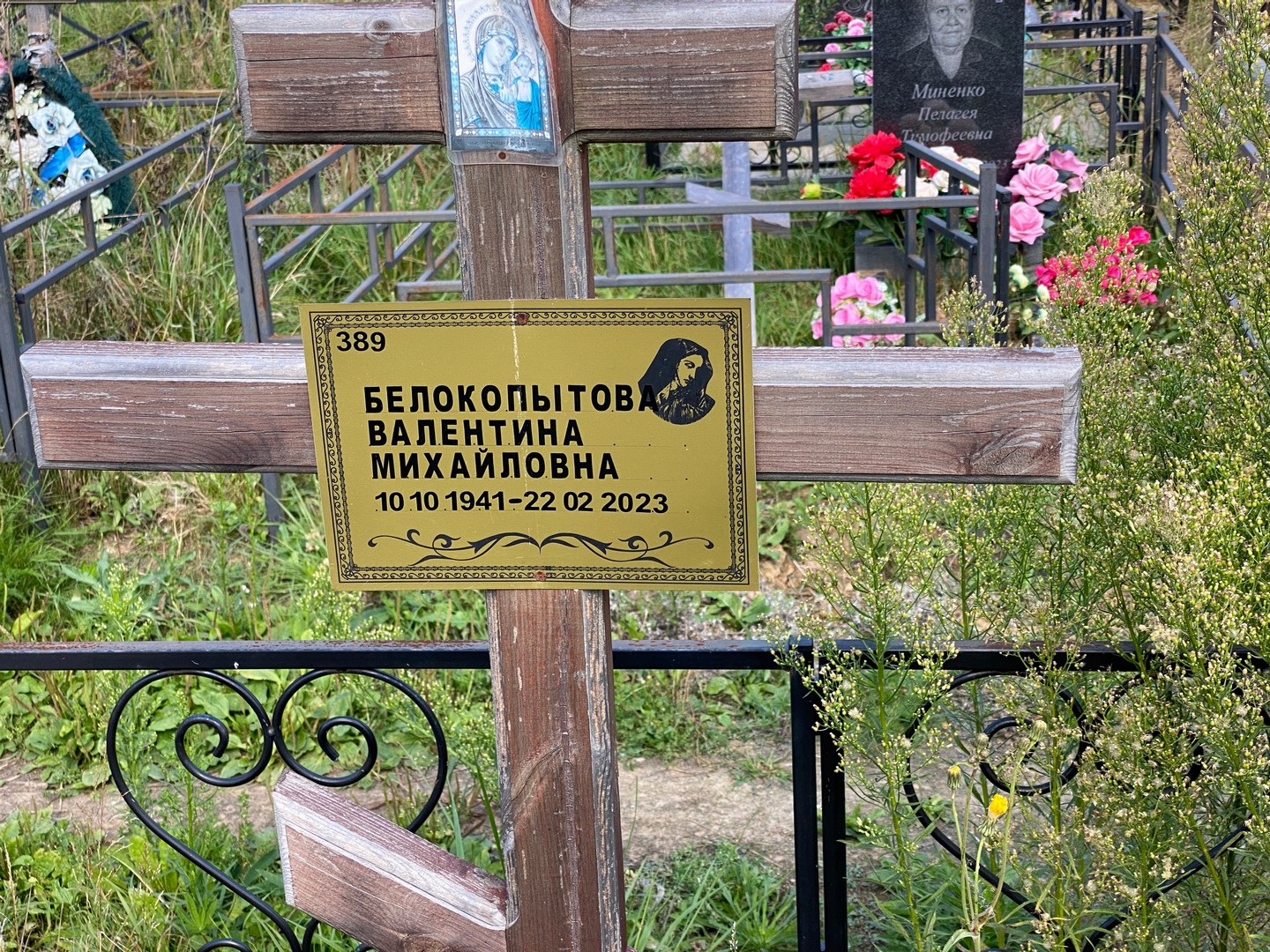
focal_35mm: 52
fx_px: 1908
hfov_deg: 36.8
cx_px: 635
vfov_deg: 28.0
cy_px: 476
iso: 20
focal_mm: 6
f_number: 2
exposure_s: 1/246
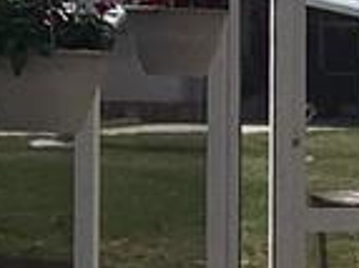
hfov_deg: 8.5
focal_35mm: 222
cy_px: 255
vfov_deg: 6.7
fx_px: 2300
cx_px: 710
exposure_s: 1/1733
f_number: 2.4
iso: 25
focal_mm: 3.3
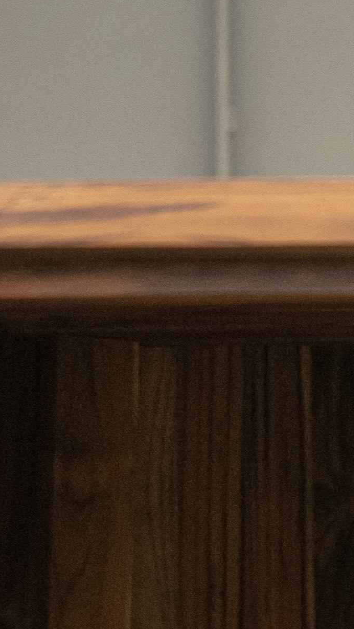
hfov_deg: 3.7
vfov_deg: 6.4
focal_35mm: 324
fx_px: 5405
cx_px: 651
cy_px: 1412
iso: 800
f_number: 5.6
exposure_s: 1/800
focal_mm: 62
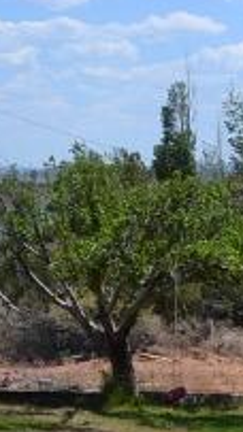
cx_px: 529
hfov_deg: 9.0
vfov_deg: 17.2
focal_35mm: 124
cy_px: 127
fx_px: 1422
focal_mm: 20
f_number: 9
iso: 100
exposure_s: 1/320
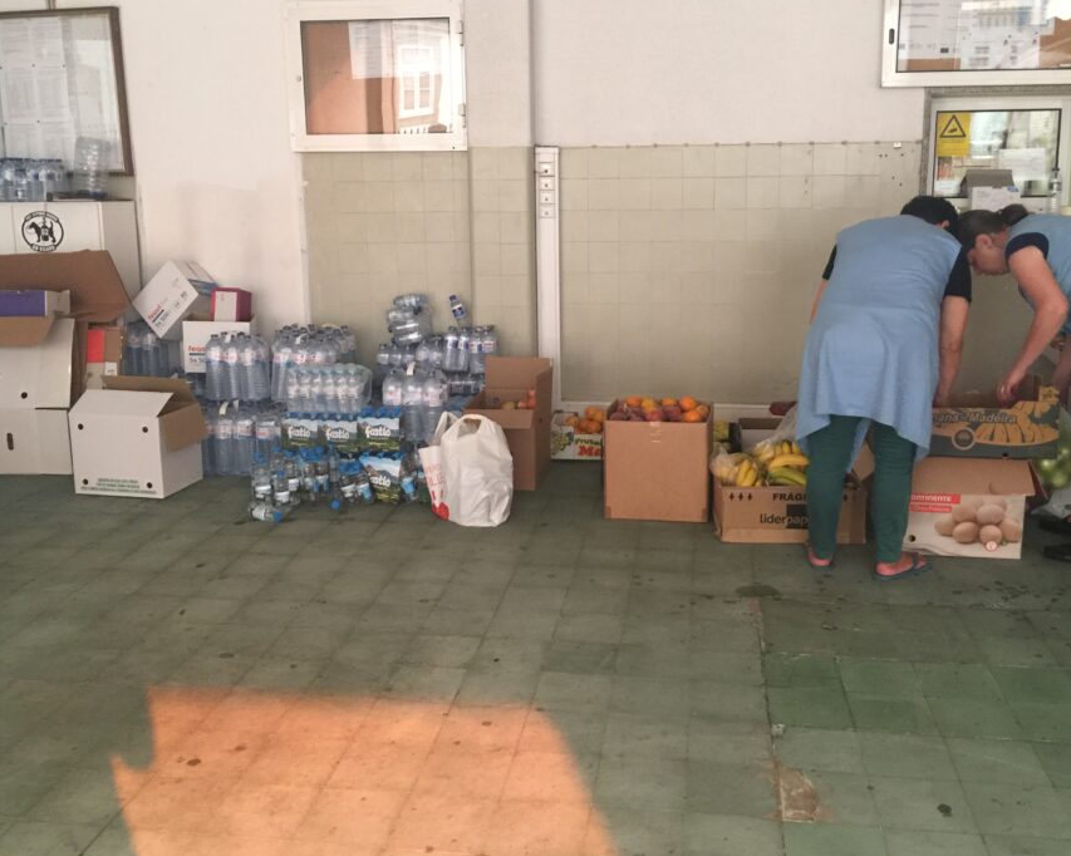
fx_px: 1077
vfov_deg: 43.3
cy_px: 392
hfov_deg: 52.8
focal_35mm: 34
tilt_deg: -11.5
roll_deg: +0.8
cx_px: 560
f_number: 2.2
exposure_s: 1/10
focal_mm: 4.15
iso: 100
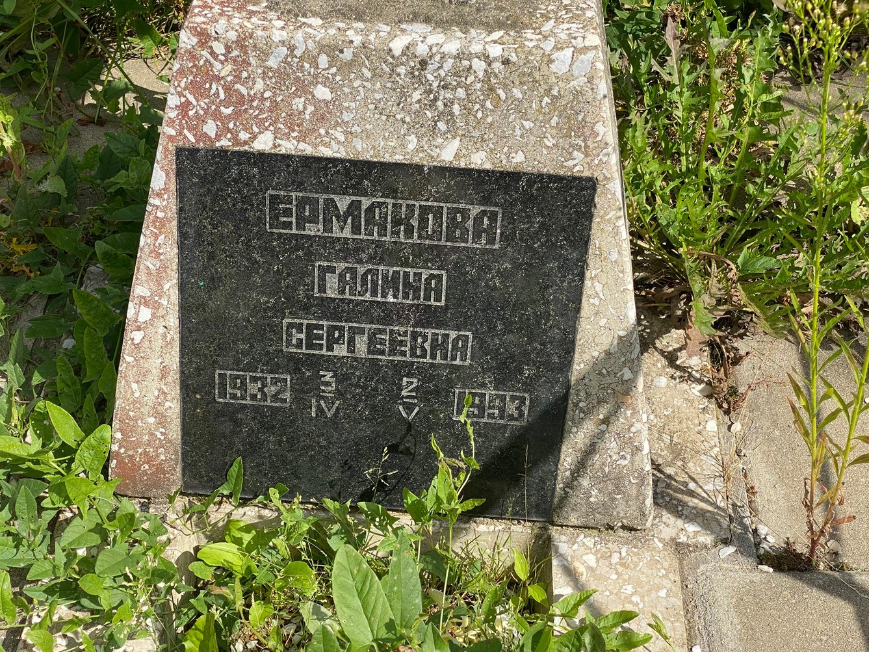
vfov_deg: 26.1
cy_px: 313
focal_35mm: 56
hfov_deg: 34.3
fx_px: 1406
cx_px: 414
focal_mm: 6
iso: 20
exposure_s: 1/1332
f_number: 2
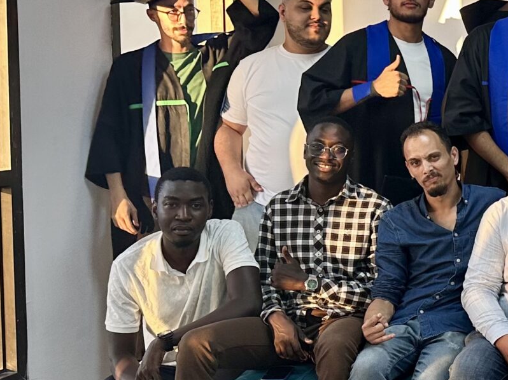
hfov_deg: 21.7
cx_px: 735
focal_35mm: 77
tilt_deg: -4.1
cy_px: 178
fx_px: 1130
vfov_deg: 19.1
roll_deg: -0.9
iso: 100
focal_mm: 6.86
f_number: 1.78
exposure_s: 1/121
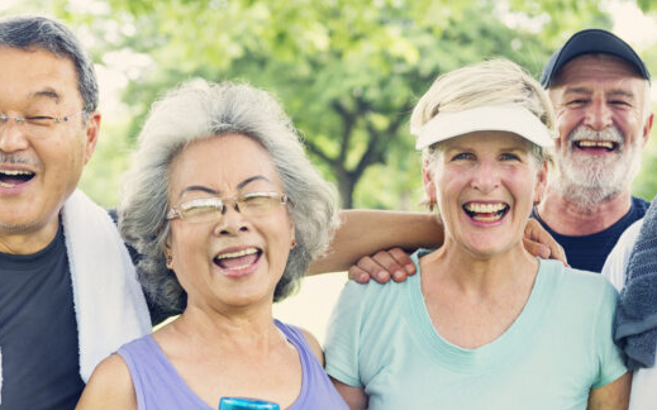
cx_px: 390
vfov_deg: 15.6
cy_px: 314
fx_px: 1486
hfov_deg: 24.9
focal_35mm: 83
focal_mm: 55
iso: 200
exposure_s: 1/125
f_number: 3.5
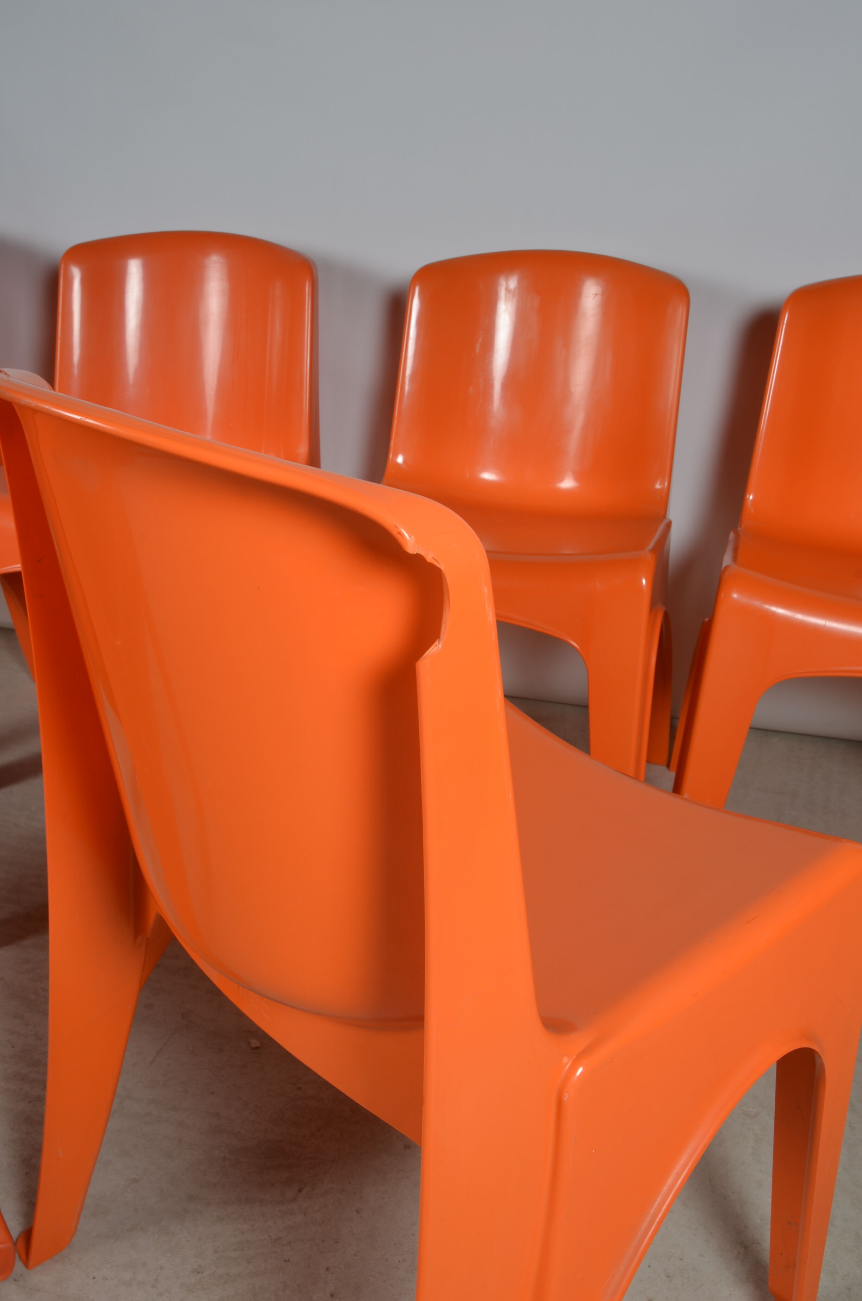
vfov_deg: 57.3
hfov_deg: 39.8
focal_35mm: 33
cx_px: 431
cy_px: 650
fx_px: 1191
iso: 100
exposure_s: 1/125
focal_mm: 22
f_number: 14
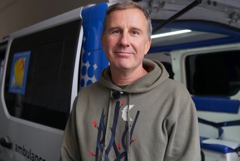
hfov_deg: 44.4
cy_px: 76
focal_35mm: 44
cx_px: 109
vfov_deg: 30.5
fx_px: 293
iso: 1000
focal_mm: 39
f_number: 4
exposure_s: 1/160
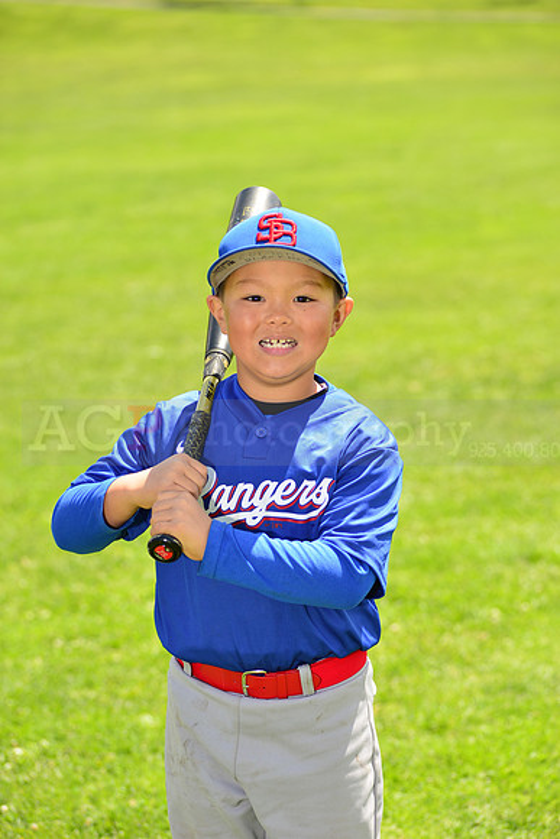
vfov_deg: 17.6
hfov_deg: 11.8
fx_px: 2705
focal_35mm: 116
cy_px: 420
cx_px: 280
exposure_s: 1/250
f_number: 5
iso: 100
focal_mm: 116
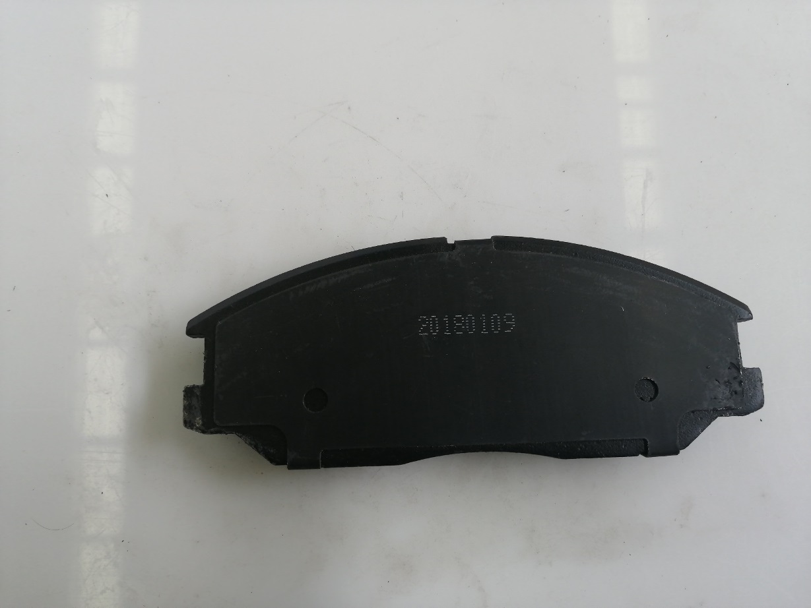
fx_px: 633
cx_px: 406
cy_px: 304
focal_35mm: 27
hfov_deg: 65.3
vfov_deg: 51.4
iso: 80
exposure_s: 1/100
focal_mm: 3.96
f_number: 1.8
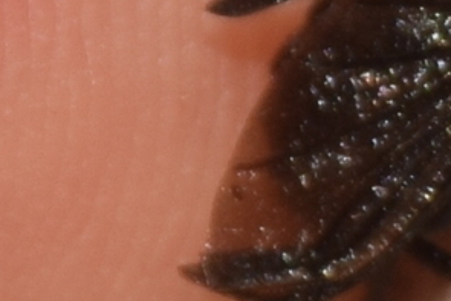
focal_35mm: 682
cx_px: 670
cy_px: -12
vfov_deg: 2.0
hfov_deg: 3.0
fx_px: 8548
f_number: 13
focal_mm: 140
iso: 100
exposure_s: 1/160
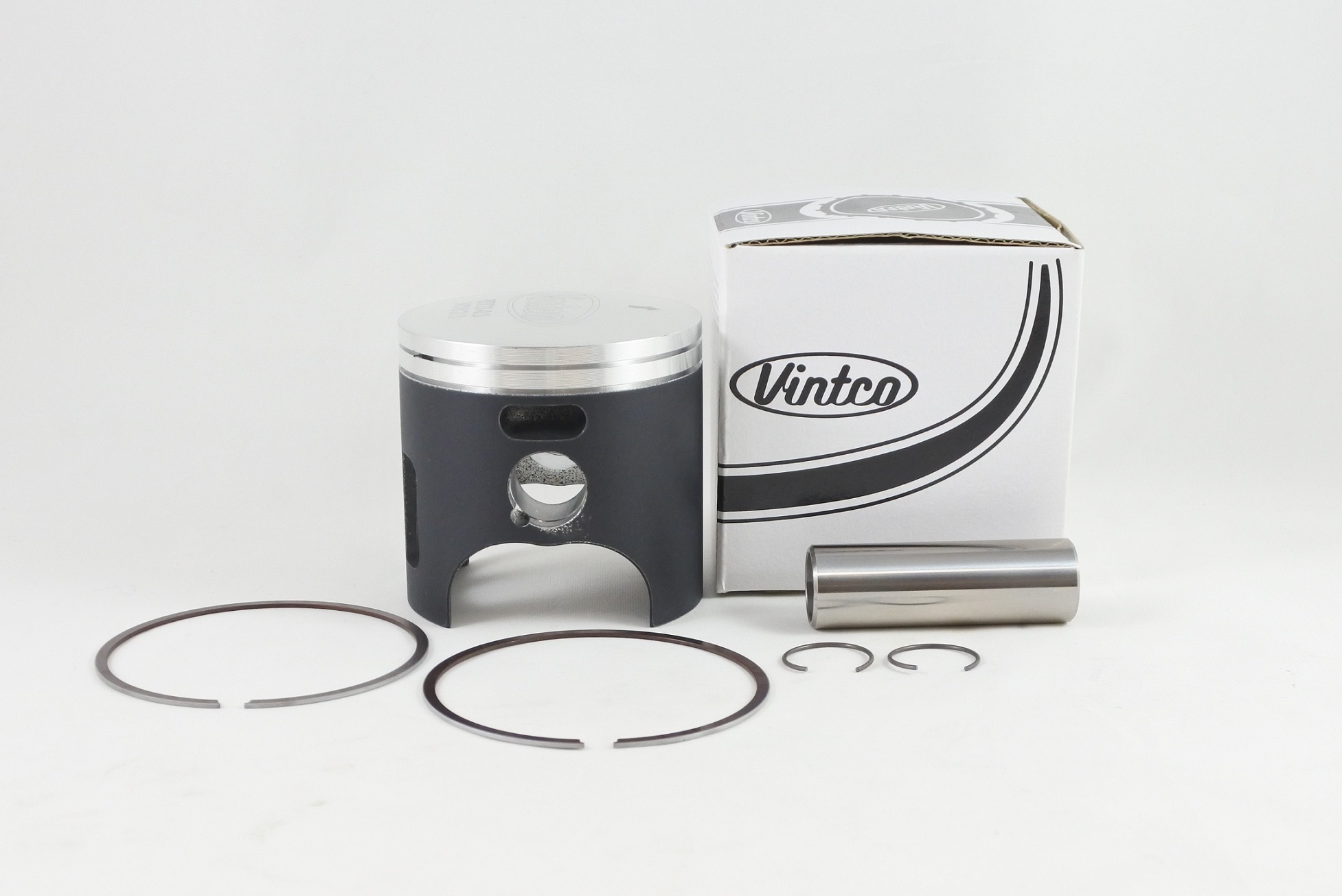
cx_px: 671
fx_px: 1417
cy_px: 448
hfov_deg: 50.7
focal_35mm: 38
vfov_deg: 35.1
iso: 560
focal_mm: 14.3
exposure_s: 1/125
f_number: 4
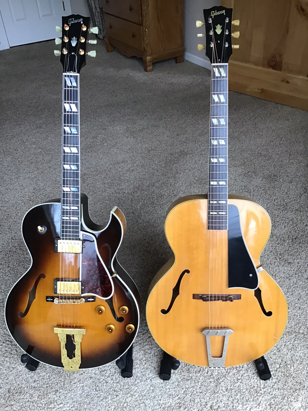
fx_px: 368
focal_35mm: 31
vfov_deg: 58.4
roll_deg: +4.6
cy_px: 206
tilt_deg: -38.8
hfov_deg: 45.4
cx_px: 154
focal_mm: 3.3
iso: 80
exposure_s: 1/30
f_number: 2.4
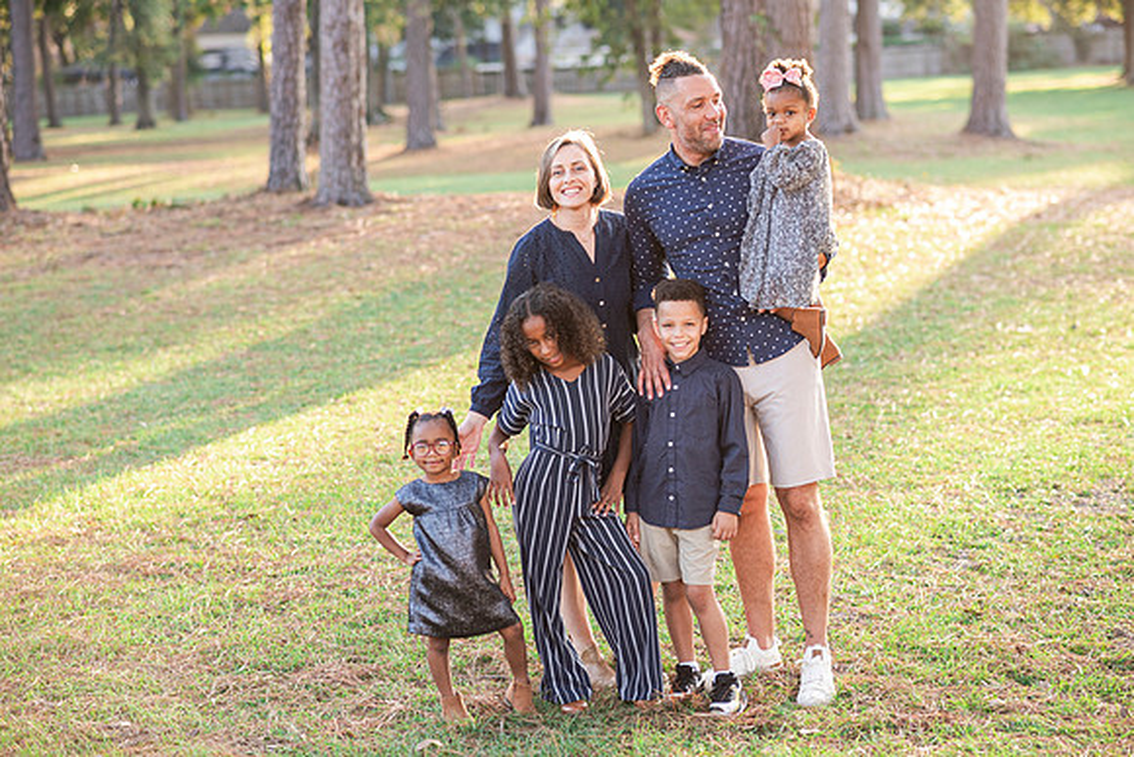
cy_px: 378
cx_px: 567
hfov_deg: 23.9
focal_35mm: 85
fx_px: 2678
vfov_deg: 16.1
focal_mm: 85
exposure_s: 1/400
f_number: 2.8
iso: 320
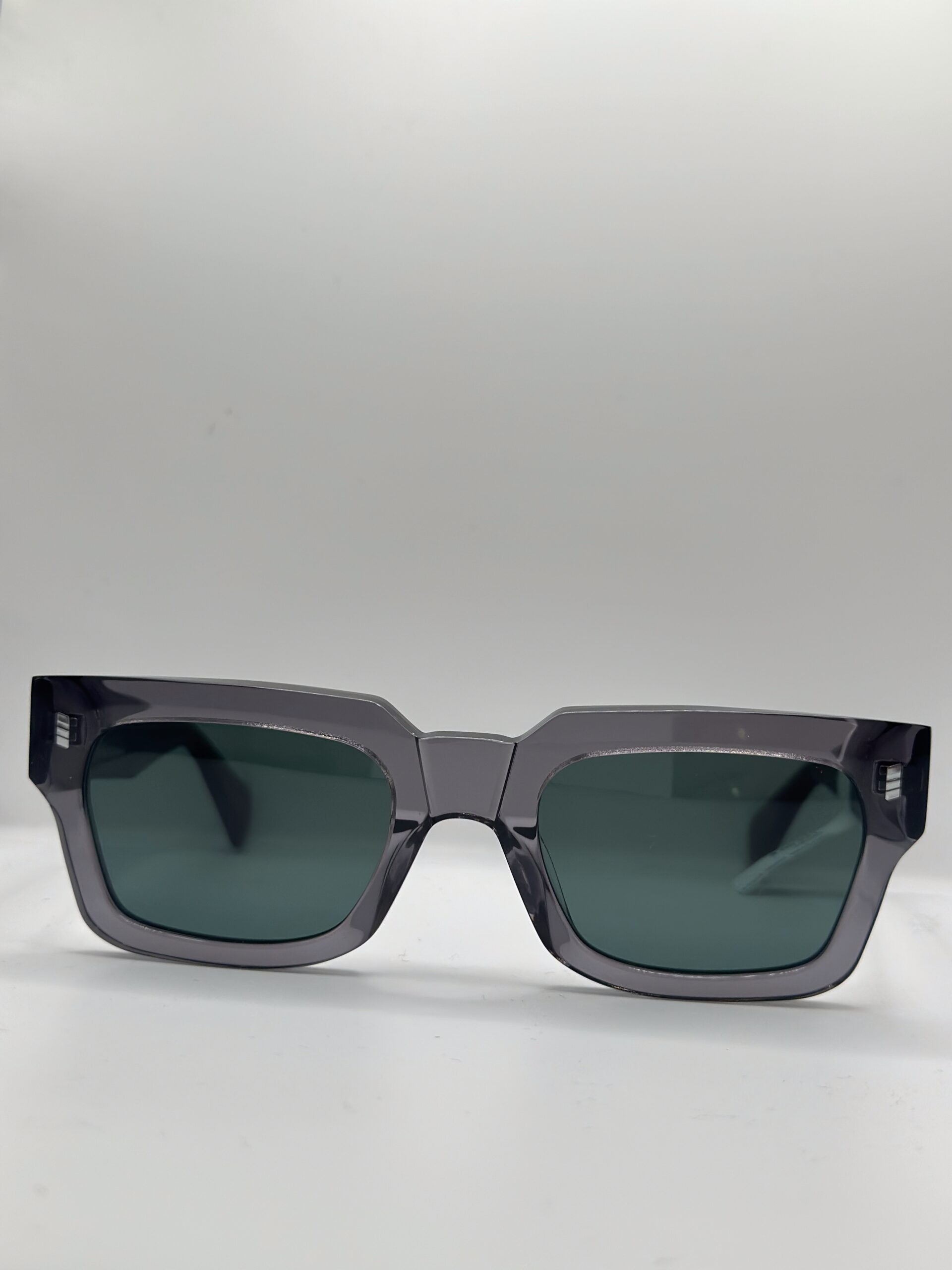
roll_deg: -0.6
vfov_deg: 39.7
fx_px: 1760
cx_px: 476
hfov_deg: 30.3
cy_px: 635
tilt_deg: -26.8
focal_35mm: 48
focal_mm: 6.86
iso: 80
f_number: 1.78
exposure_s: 1/756
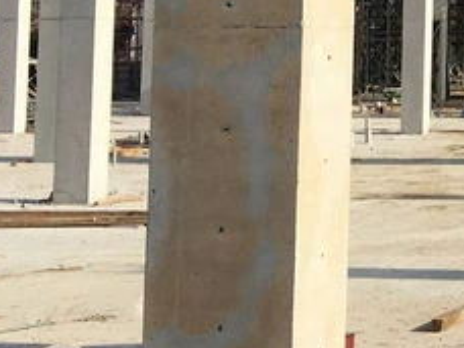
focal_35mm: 128
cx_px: 838
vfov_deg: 11.3
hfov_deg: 13.7
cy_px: -114
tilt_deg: +6.2
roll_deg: -0.1
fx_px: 1716
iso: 25
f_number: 2.2
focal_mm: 4.15
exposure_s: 1/1923
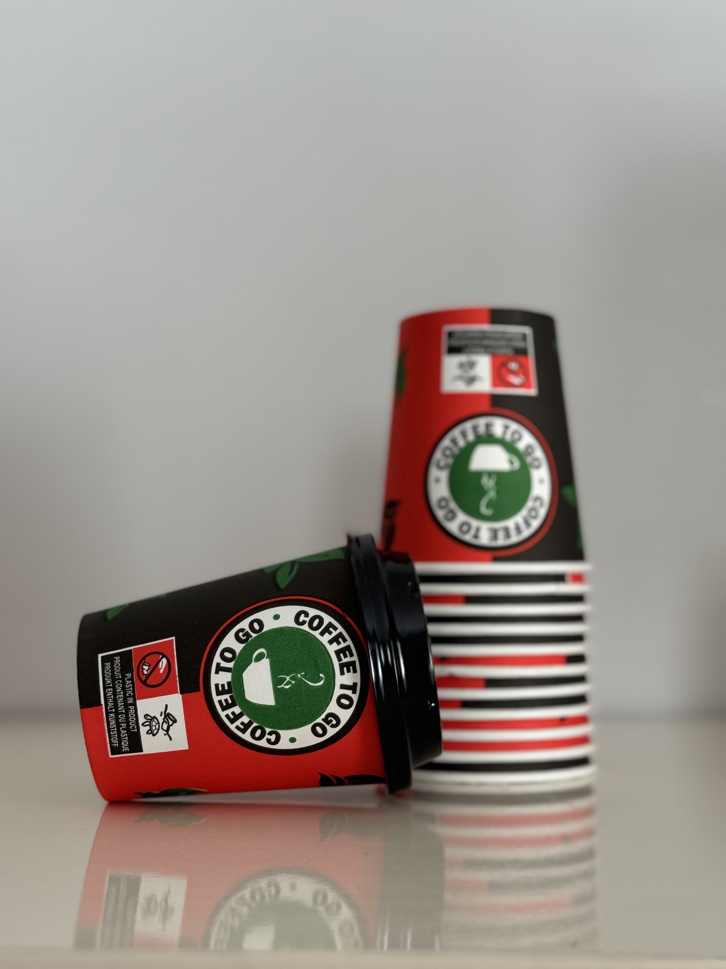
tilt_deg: +4.8
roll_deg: -0.7
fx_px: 1342
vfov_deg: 39.7
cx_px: 363
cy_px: 484
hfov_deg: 30.3
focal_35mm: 48
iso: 80
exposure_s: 1/121
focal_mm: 6.76
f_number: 1.78
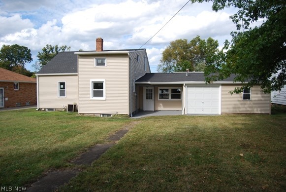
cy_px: 96
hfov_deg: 67.3
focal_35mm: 27
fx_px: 215
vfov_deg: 48.1
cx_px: 143
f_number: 4
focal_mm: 18
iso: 140
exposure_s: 1/1000
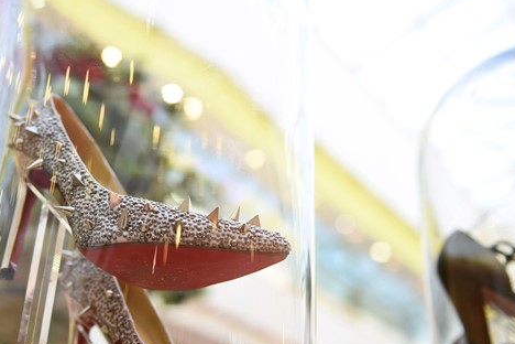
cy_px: 232
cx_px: 174
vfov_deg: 25.8
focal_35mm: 52
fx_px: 744
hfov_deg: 37.8
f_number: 2.8
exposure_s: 1/160
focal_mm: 38
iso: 640
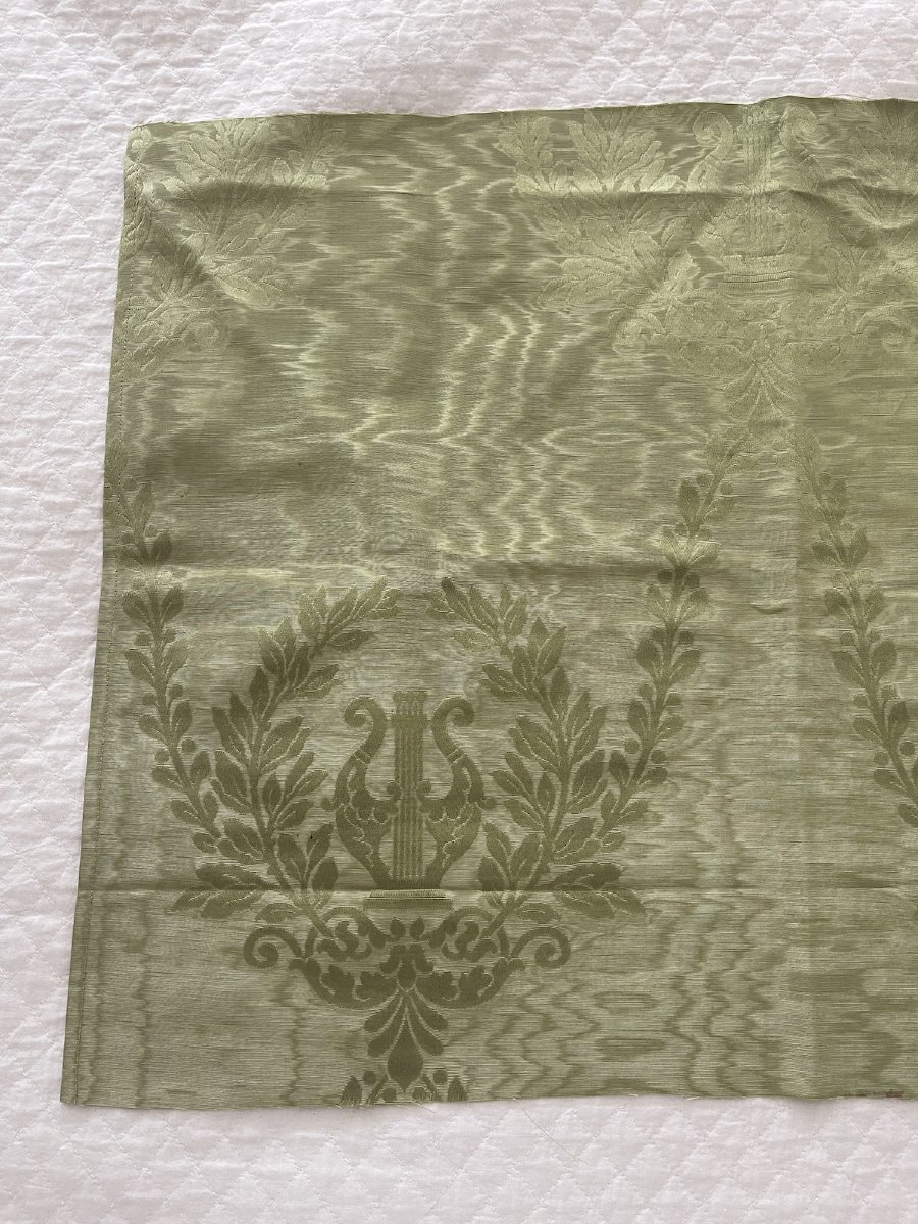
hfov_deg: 54.9
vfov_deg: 69.4
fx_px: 884
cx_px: 459
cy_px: 612
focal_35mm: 25
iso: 125
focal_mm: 5.1
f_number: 1.6
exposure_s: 1/72
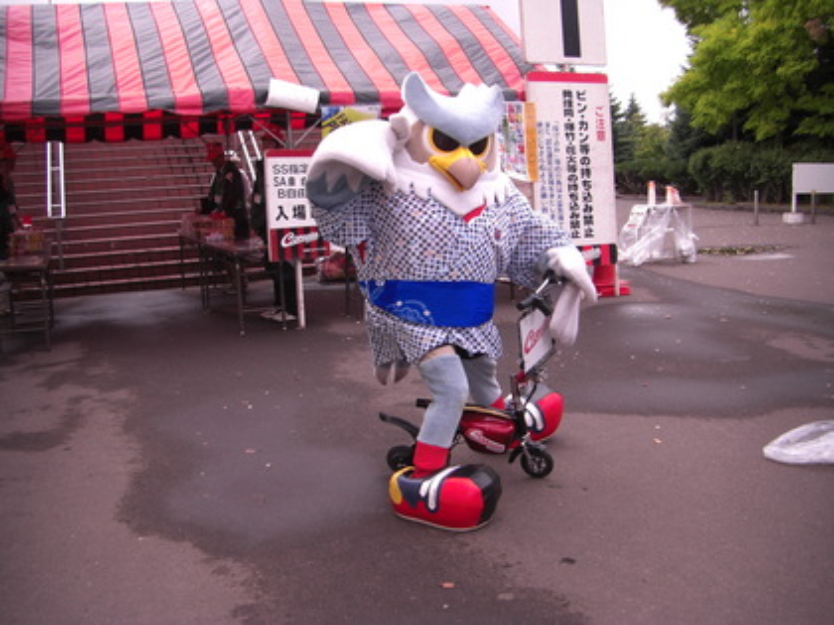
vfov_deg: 37.7
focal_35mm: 38
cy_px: 312
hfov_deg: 49.0
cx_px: 417
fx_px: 916
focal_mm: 6.3
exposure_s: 1/200
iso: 64
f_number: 3.4
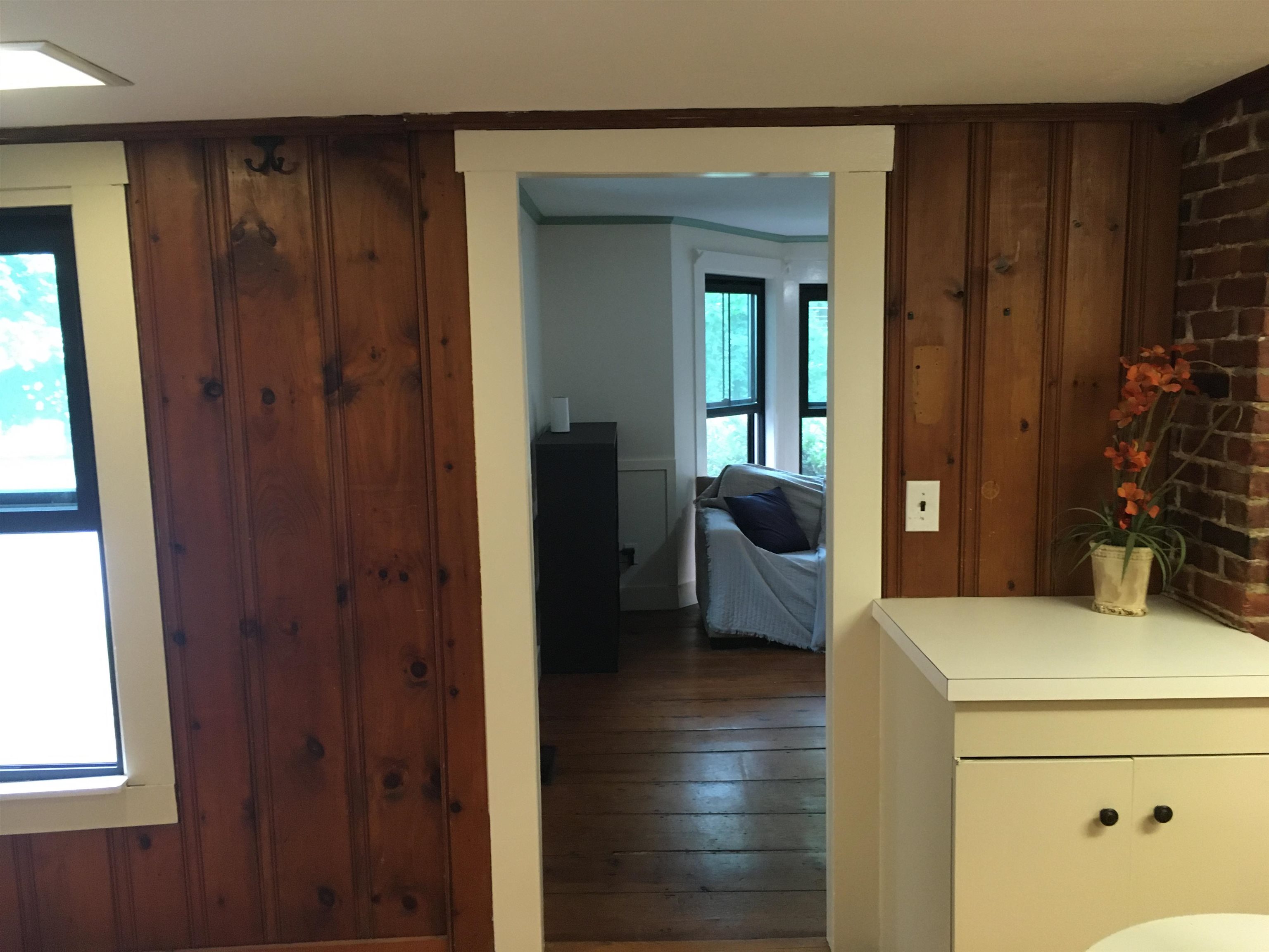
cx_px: 634
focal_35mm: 29
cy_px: 476
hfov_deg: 61.7
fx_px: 1063
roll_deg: -0.1
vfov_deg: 48.2
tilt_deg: -7.7
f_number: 2.2
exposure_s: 1/20
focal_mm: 4.15
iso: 200
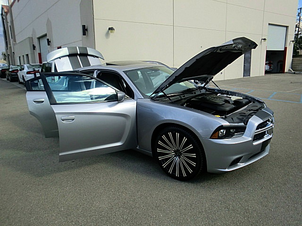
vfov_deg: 53.1
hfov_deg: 67.3
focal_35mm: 26
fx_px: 227
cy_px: 113
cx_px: 151
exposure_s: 1/800
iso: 64
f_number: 2.6
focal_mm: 4.65
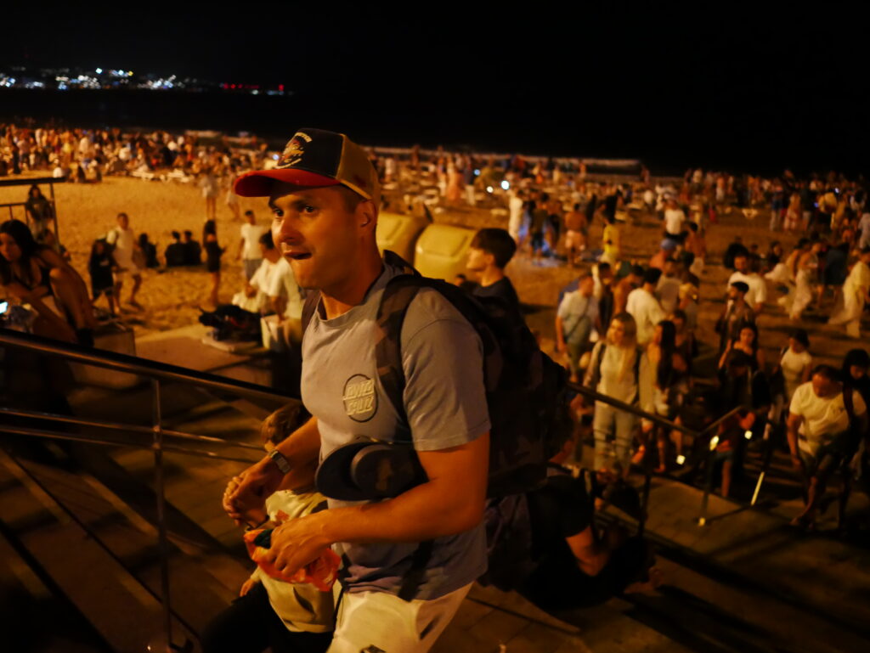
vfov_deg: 46.8
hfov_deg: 59.9
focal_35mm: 30
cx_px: 435
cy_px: 326
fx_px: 754
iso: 5000
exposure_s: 1/50
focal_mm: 15
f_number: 1.7
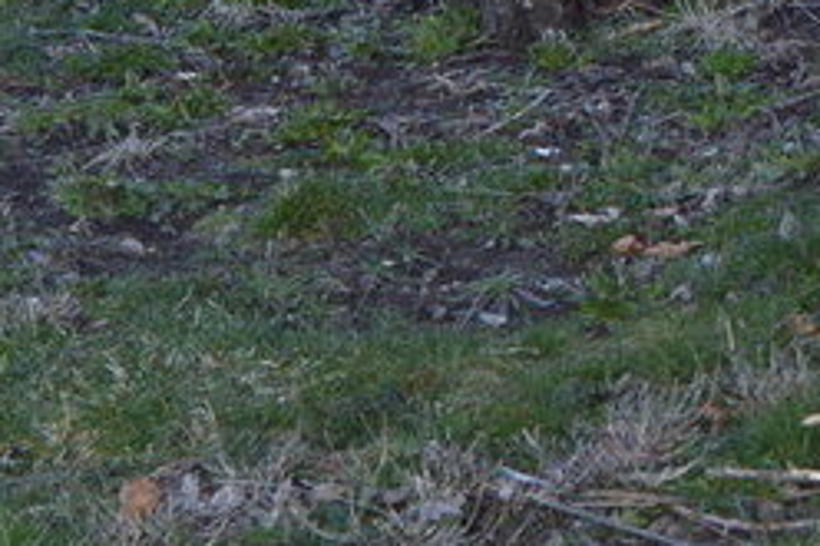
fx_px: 4029
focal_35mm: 177
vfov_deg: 7.6
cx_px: 1309
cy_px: -354
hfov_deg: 11.1
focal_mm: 18
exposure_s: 1/200
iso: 100
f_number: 5
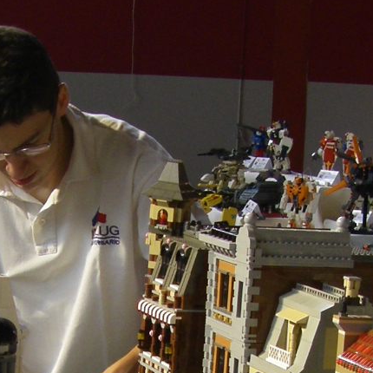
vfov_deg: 10.8
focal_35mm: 160
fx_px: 1951
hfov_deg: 10.9
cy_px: 421
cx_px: 121
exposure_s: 1/50
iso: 100
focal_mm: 6.3
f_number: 3.5
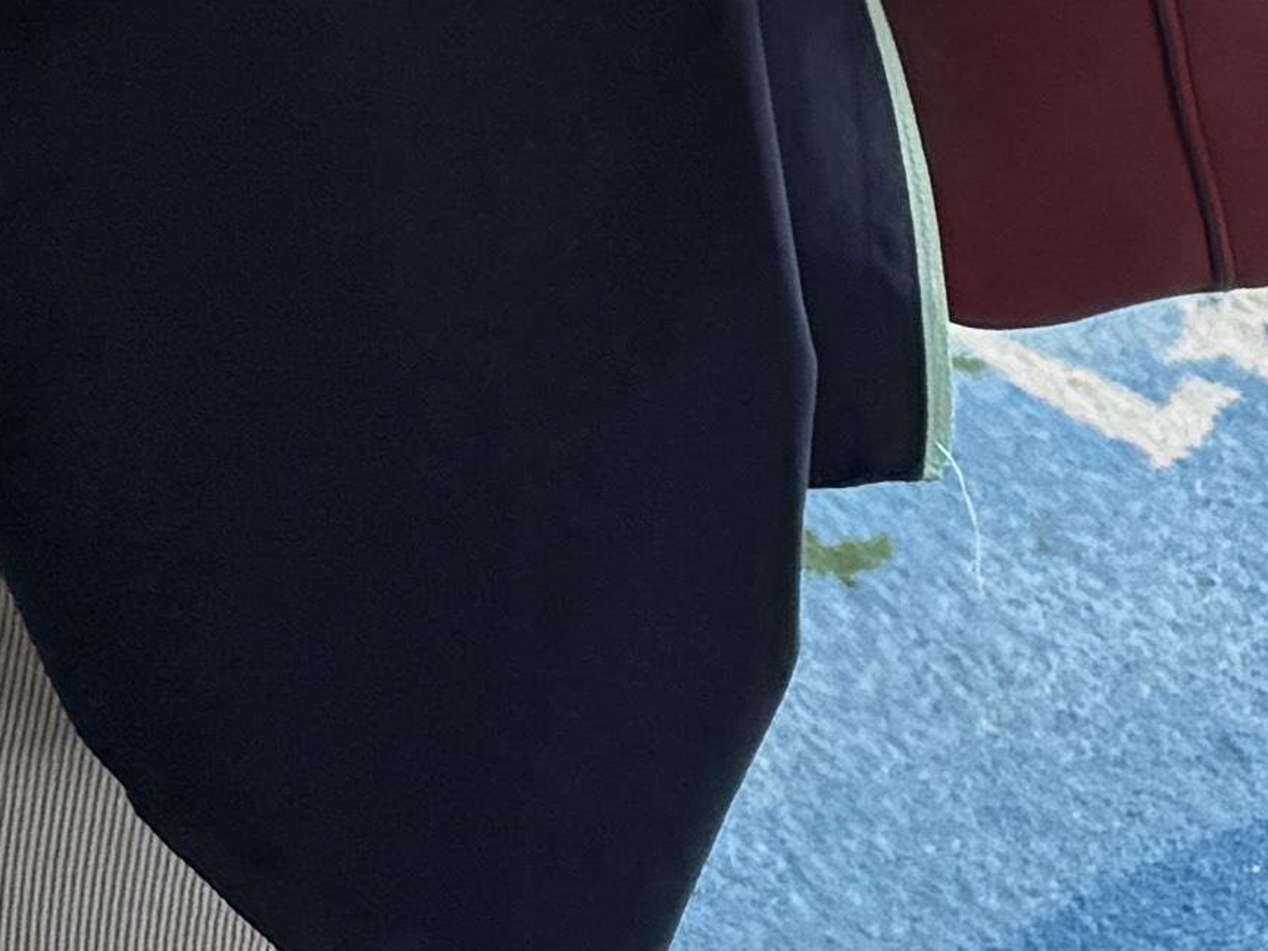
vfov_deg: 7.9
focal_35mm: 159
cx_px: -2337
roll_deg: +0.0
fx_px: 5826
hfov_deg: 9.9
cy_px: -1993
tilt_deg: -17.8
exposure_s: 1/235
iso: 200
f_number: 1.78
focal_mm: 6.76
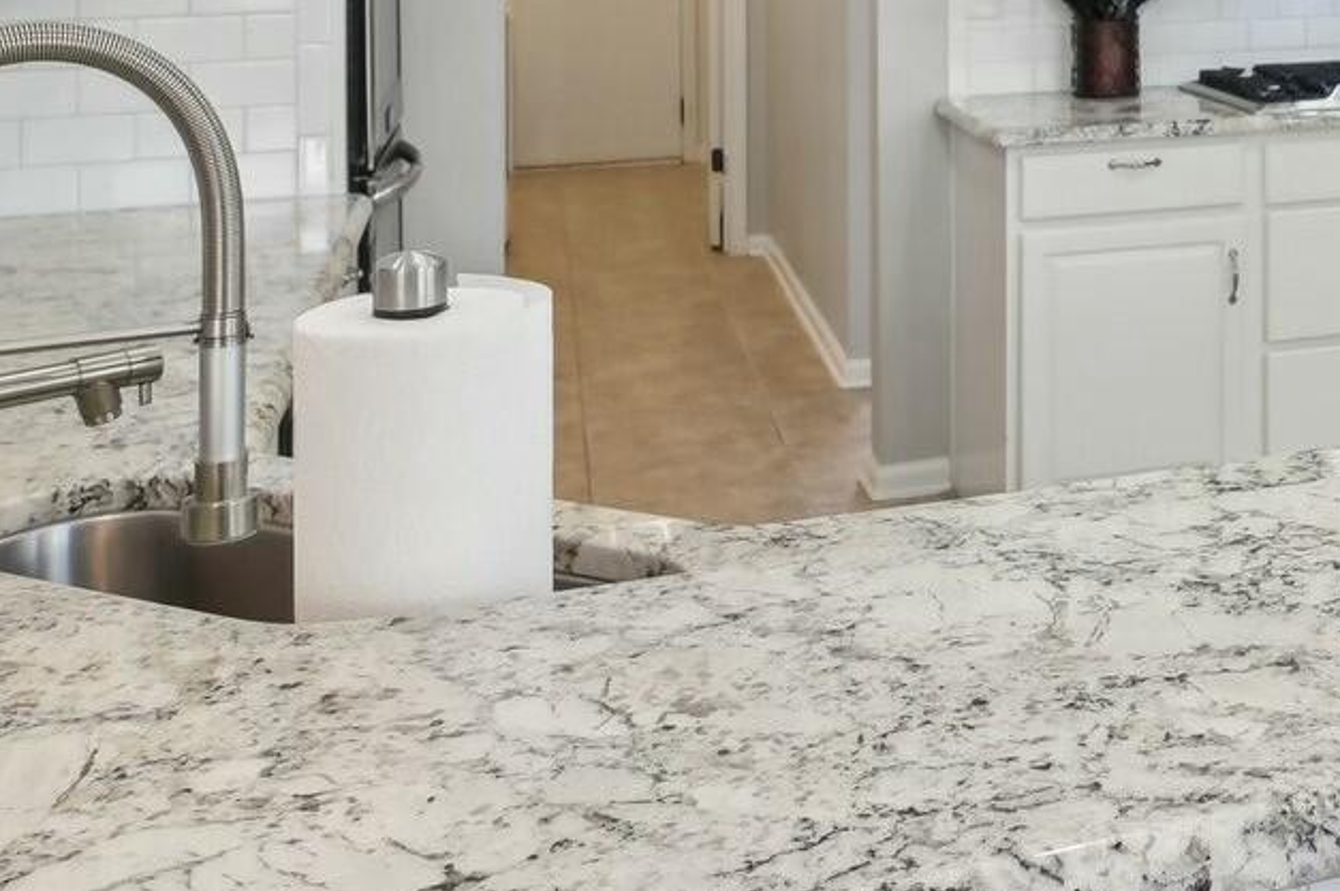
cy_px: -118
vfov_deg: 24.6
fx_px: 1883
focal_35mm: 51
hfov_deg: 35.0
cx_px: 1385
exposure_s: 1/8
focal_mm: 15.5
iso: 400
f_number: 8
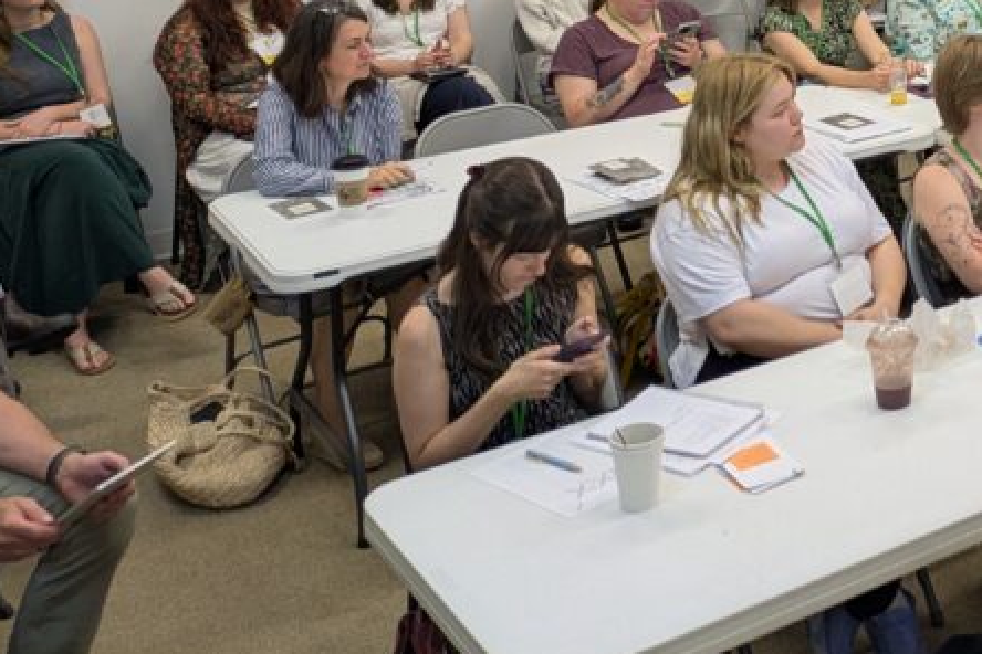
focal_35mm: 60
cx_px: 1126
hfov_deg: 29.5
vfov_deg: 20.8
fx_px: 1637
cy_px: -178
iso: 121
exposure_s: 1/60
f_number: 1.89
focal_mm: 5.43
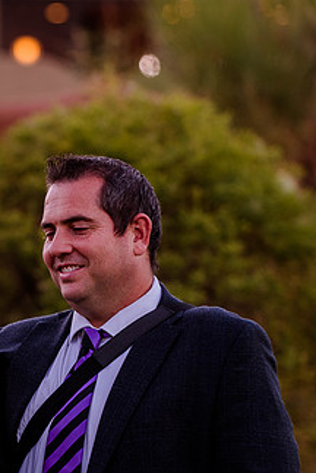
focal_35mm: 318
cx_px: 7
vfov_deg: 6.5
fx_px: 4187
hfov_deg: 4.3
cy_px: 286
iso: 500
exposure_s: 1/250
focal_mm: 125
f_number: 2.8
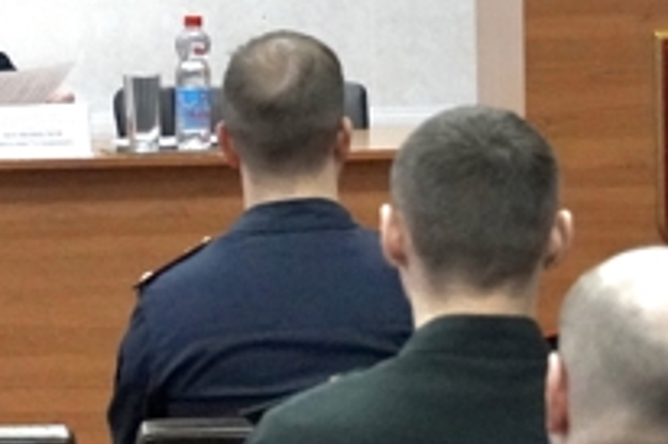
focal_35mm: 306
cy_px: 3
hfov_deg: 6.7
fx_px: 5673
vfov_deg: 4.5
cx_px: -101
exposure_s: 1/100
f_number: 5
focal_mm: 56
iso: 6400
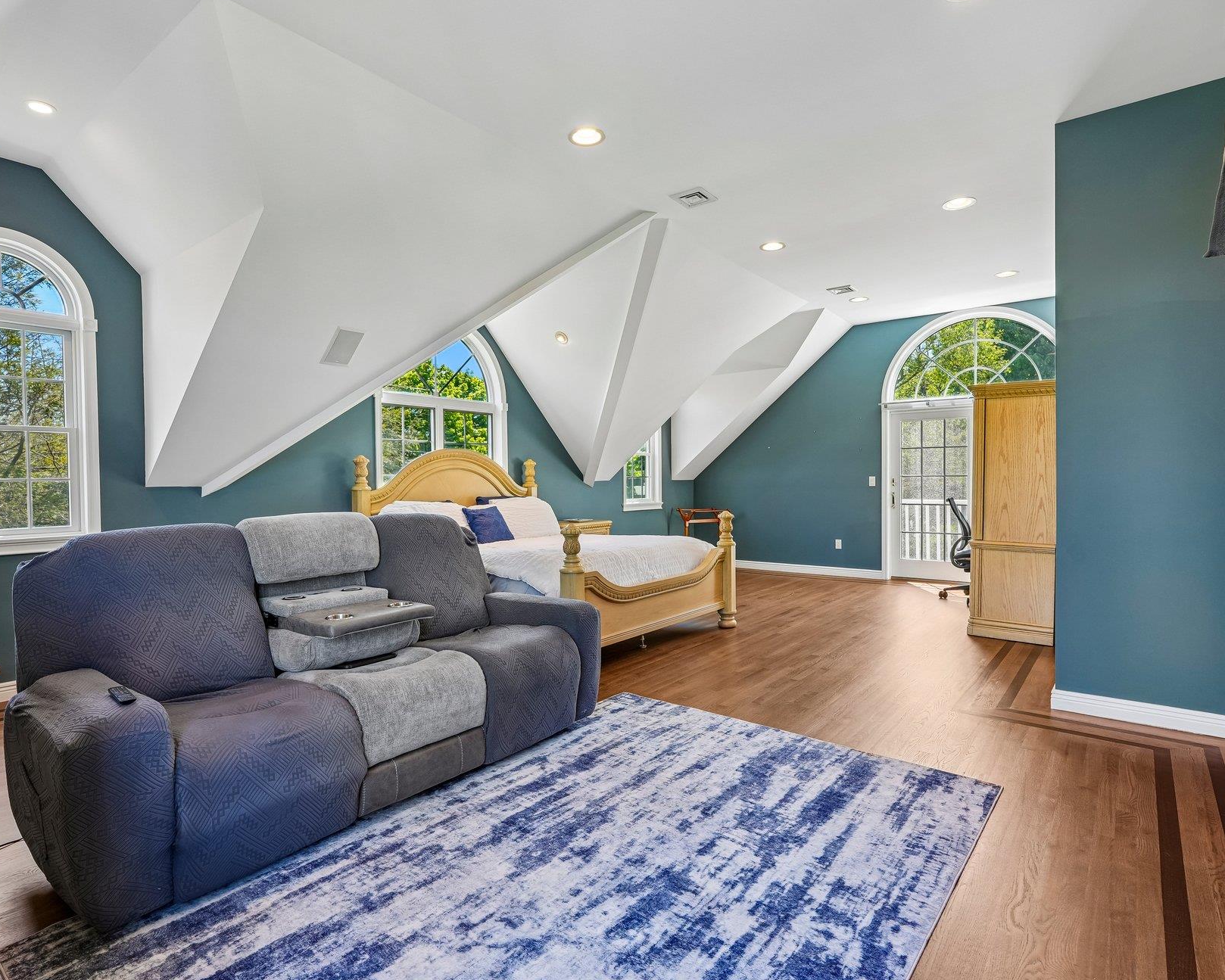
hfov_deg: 83.2
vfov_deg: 70.9
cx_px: 583
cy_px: 492
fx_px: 689
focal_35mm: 19
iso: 320
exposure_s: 1/30
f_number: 8
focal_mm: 16
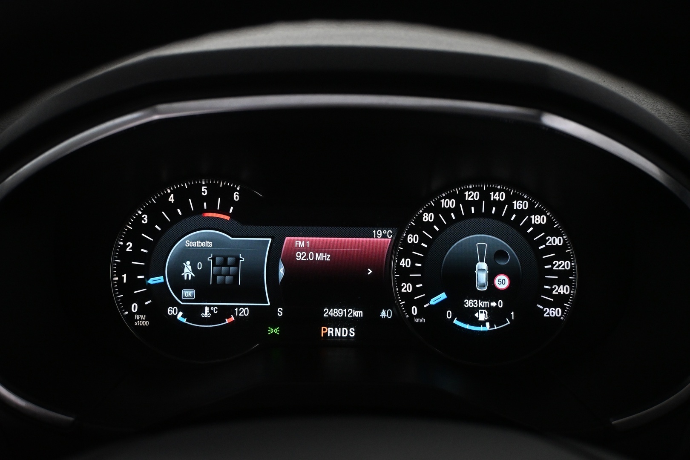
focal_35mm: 44
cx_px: 345
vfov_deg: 30.8
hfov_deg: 45.0
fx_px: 834
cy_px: 230
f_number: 4.8
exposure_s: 1/125
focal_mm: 29
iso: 2800
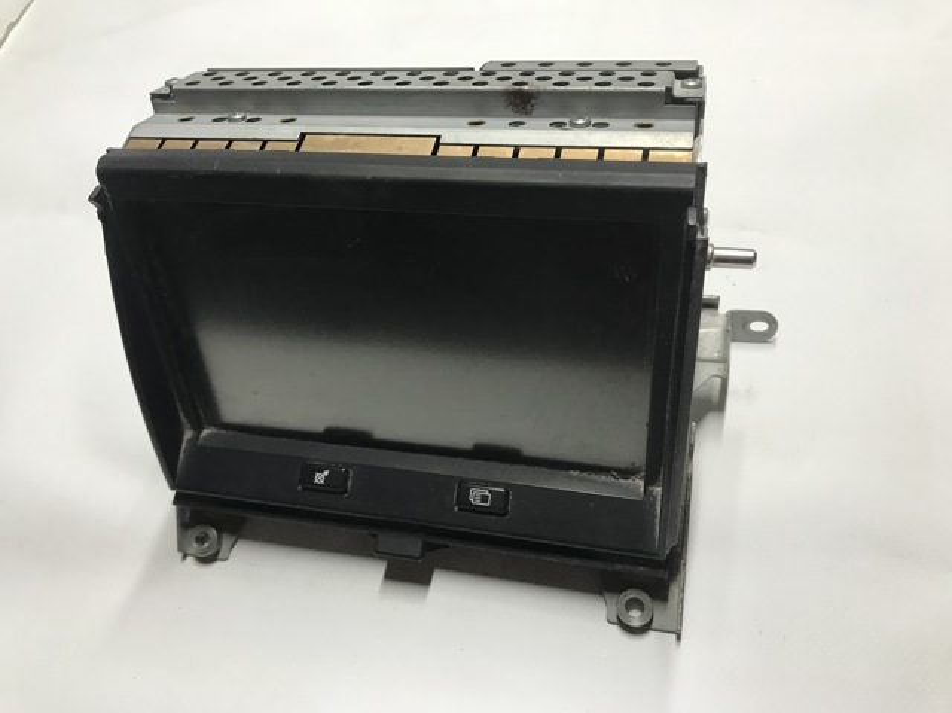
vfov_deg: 49.7
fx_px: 769
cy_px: 356
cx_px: 476
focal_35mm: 28
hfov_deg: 63.5
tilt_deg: -52.8
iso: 40
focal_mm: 3.99
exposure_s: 1/33
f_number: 1.8
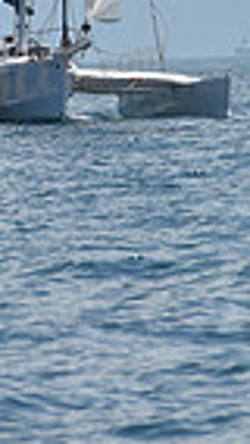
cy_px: -425
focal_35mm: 855
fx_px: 10064
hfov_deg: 1.4
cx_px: 330
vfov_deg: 2.5
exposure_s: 1/1250
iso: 250
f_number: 10
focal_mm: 200
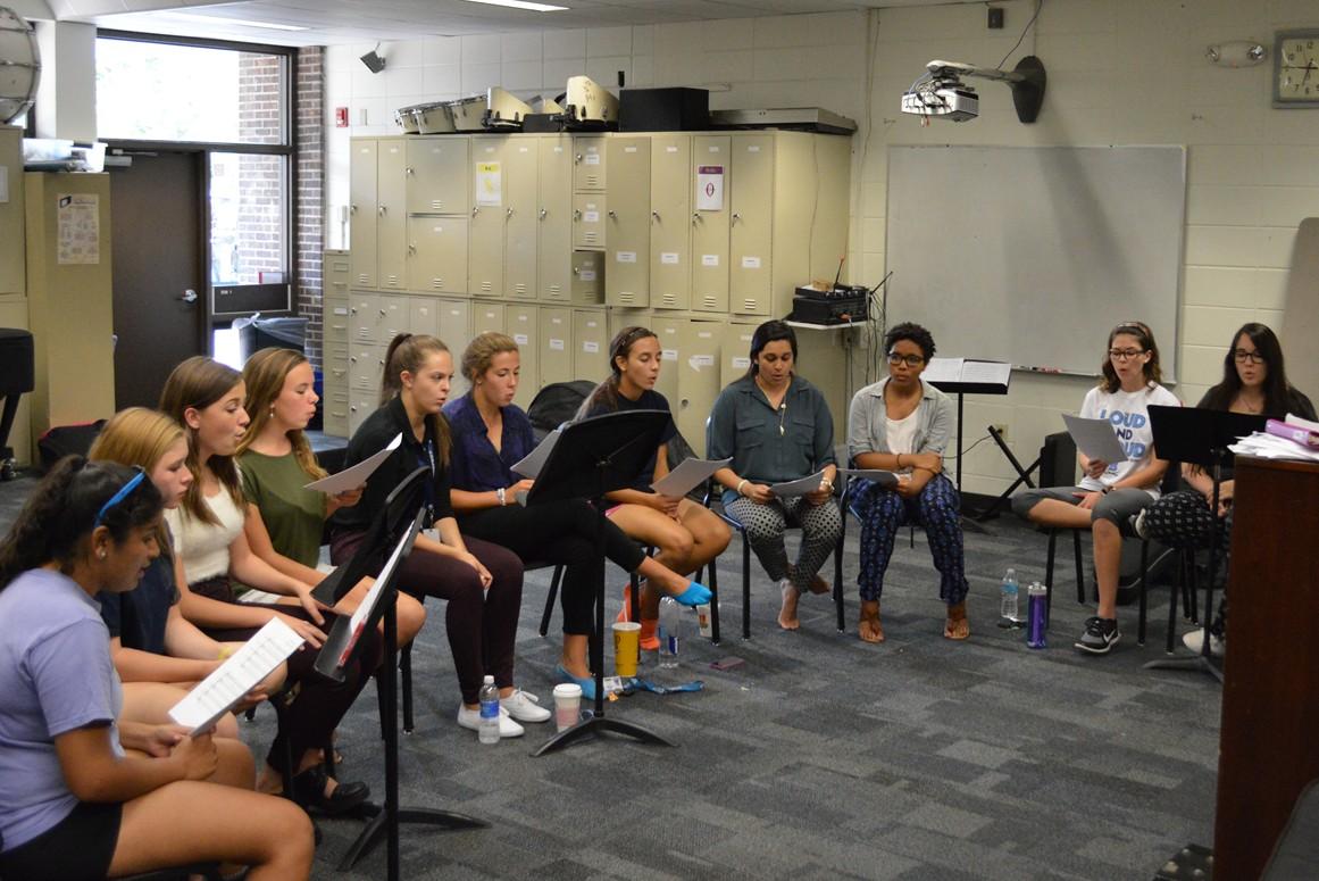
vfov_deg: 36.9
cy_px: 440
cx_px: 660
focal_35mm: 36
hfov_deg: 53.1
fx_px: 1319
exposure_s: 1/60
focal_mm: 24
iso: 2500
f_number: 4
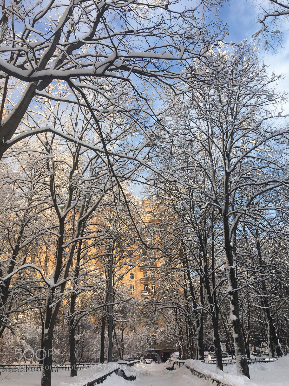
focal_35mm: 29
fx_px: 323
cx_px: 144
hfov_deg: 48.2
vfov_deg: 61.7
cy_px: 193
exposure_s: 1/615
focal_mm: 4.15
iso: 25
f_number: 2.2
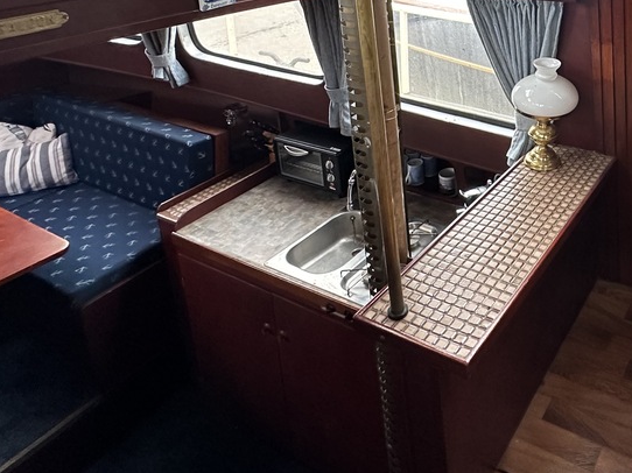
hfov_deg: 51.7
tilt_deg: -13.2
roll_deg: +2.8
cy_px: 12
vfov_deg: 40.4
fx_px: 566
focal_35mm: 31
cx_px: 564
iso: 320
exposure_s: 1/64
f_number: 2.2
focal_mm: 2.22
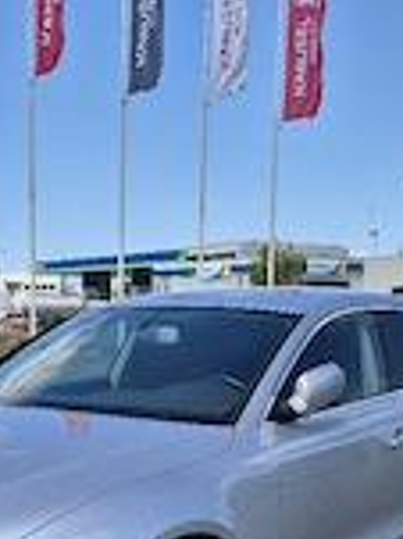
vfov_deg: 29.6
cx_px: 128
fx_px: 948
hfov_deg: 23.9
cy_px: 535
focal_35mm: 61
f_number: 1.8
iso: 25
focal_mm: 5.4
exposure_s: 1/1429
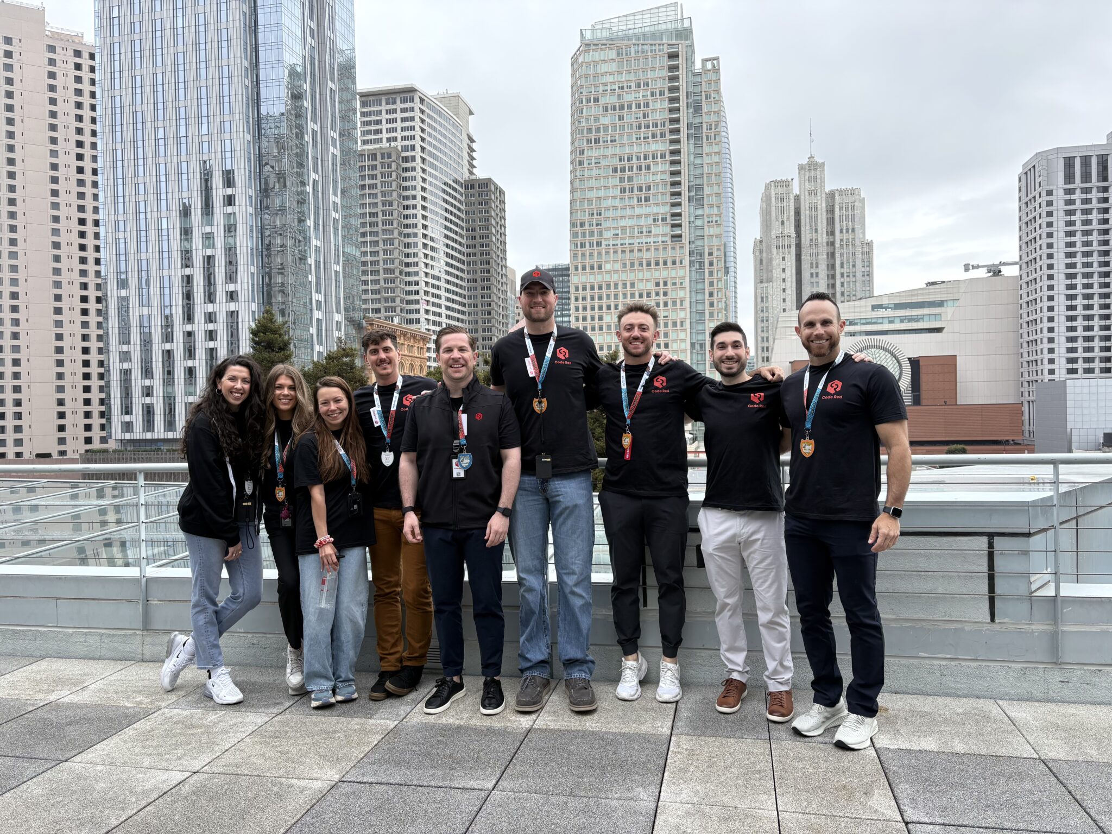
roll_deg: +1.0
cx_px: 556
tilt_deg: -0.7
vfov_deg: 53.1
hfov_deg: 67.3
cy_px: 417
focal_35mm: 26
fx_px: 835
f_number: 1.6
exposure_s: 1/820
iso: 64
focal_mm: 5.96
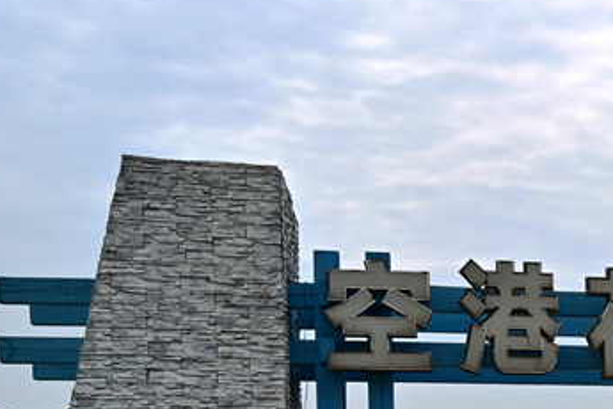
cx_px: 872
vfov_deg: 13.8
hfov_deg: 19.4
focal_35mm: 94
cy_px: 585
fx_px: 1600
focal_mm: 27
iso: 125
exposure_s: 1/640
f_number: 8
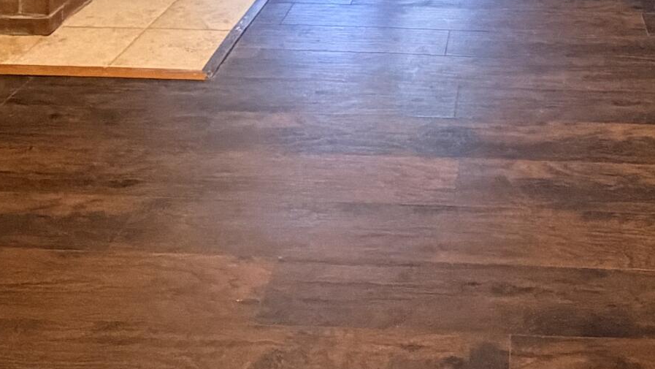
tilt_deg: -2.4
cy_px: -300
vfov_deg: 18.3
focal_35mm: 51
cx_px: 515
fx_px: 886
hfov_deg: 39.2
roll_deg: -1.1
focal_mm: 2.22
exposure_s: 1/60
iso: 1000
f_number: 2.2
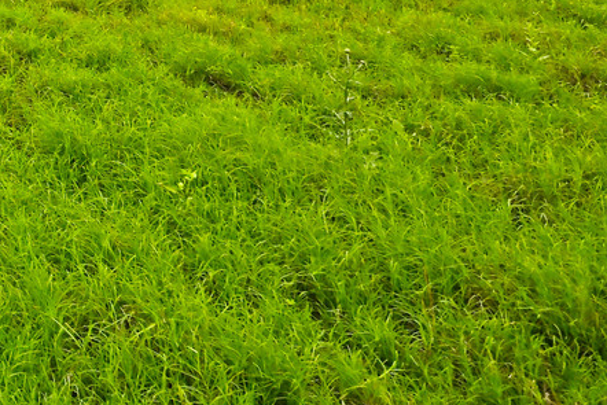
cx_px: -444
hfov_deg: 21.6
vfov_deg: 17.1
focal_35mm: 66
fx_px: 1113
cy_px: -317
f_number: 5.6
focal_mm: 12
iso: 64
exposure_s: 1/125
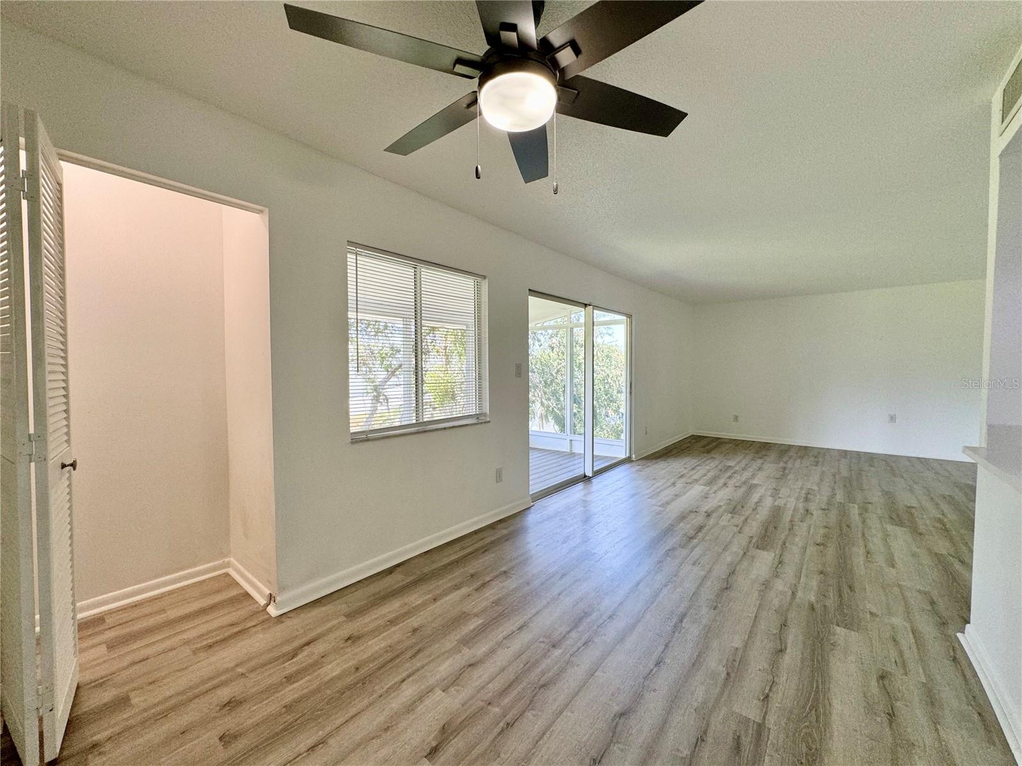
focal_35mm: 14
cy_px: 383
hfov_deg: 102.1
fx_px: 413
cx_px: 511
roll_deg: +0.0
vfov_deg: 85.7
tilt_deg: -2.4
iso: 100
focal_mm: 2.22
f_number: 2.2
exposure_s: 1/120
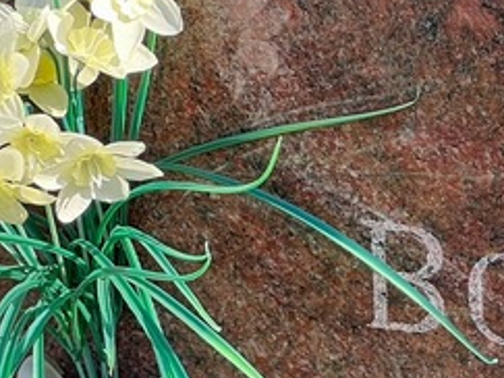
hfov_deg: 7.7
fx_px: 3696
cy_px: 463
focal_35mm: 254
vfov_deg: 5.8
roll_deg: +0.4
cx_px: 678
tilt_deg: -26.6
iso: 40
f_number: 2.8
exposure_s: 1/171
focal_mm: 9
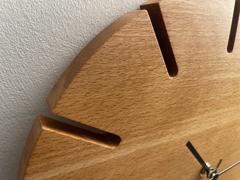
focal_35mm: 26
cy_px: 90
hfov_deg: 67.3
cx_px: 120
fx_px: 180
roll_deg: -8.2
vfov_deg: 53.1
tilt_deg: -25.7
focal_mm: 4.2
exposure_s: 1/59
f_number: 1.6
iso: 320
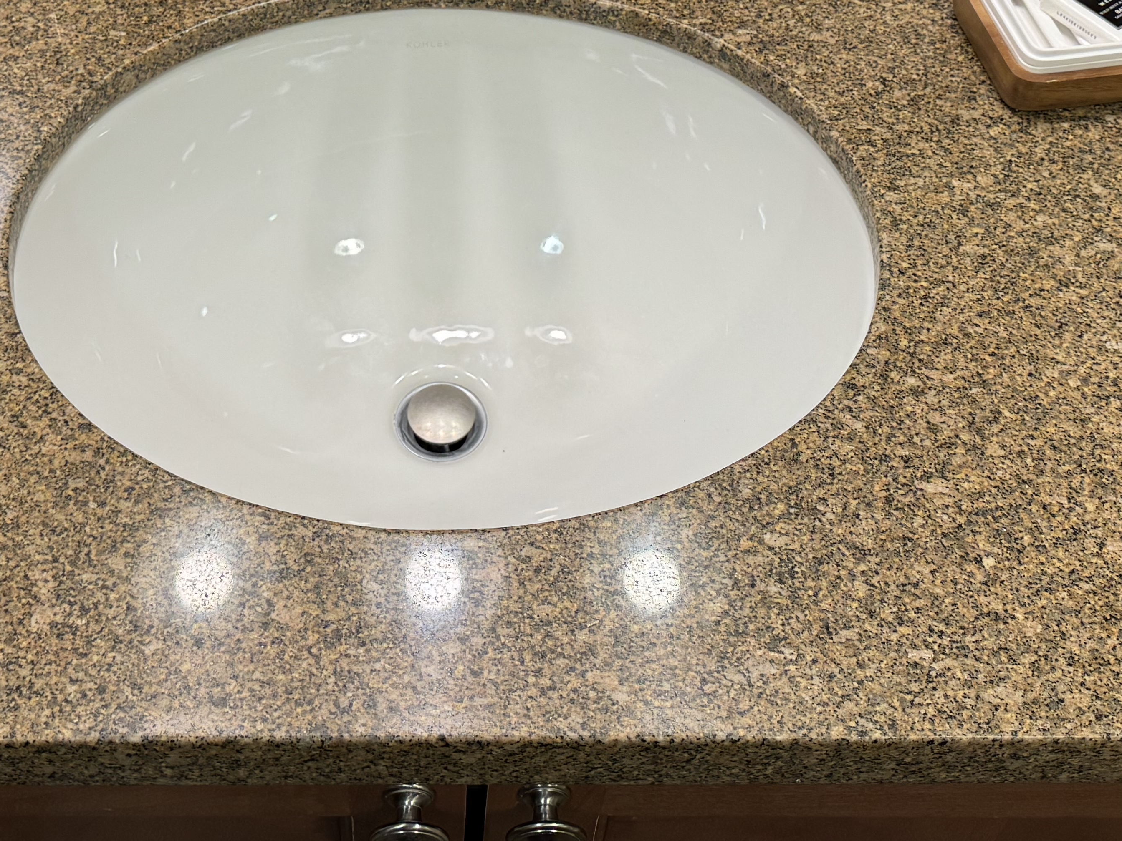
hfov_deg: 37.3
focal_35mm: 51
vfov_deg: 27.5
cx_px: 442
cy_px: 83
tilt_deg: -46.0
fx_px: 1653
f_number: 1.78
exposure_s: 1/120
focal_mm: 6.76
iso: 160
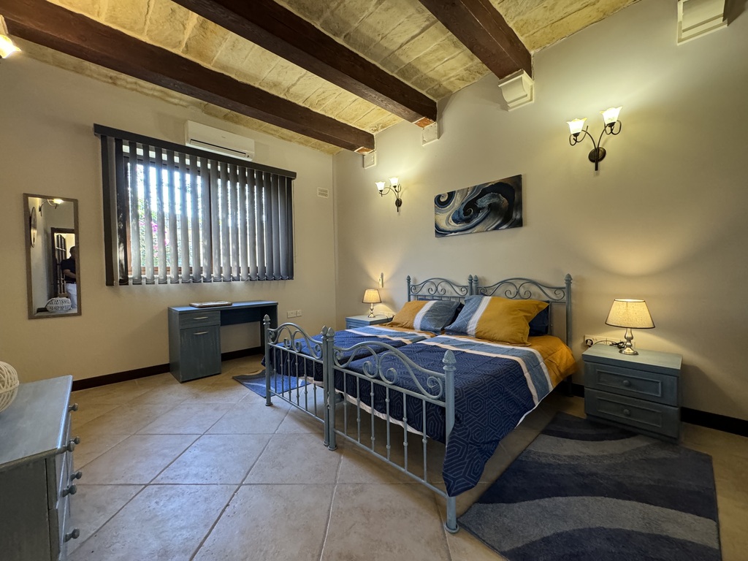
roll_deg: +0.5
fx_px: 303
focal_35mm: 14
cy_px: 280
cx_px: 374
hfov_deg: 102.1
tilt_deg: -1.3
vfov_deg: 85.7
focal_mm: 2.22
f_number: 2.2
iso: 320
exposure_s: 1/50
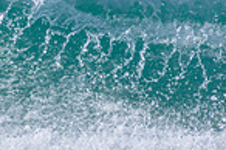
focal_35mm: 3774
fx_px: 23666
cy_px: -64
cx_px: -132
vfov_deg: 0.4
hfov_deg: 0.5
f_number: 11
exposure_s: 1/2000
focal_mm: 950
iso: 1000
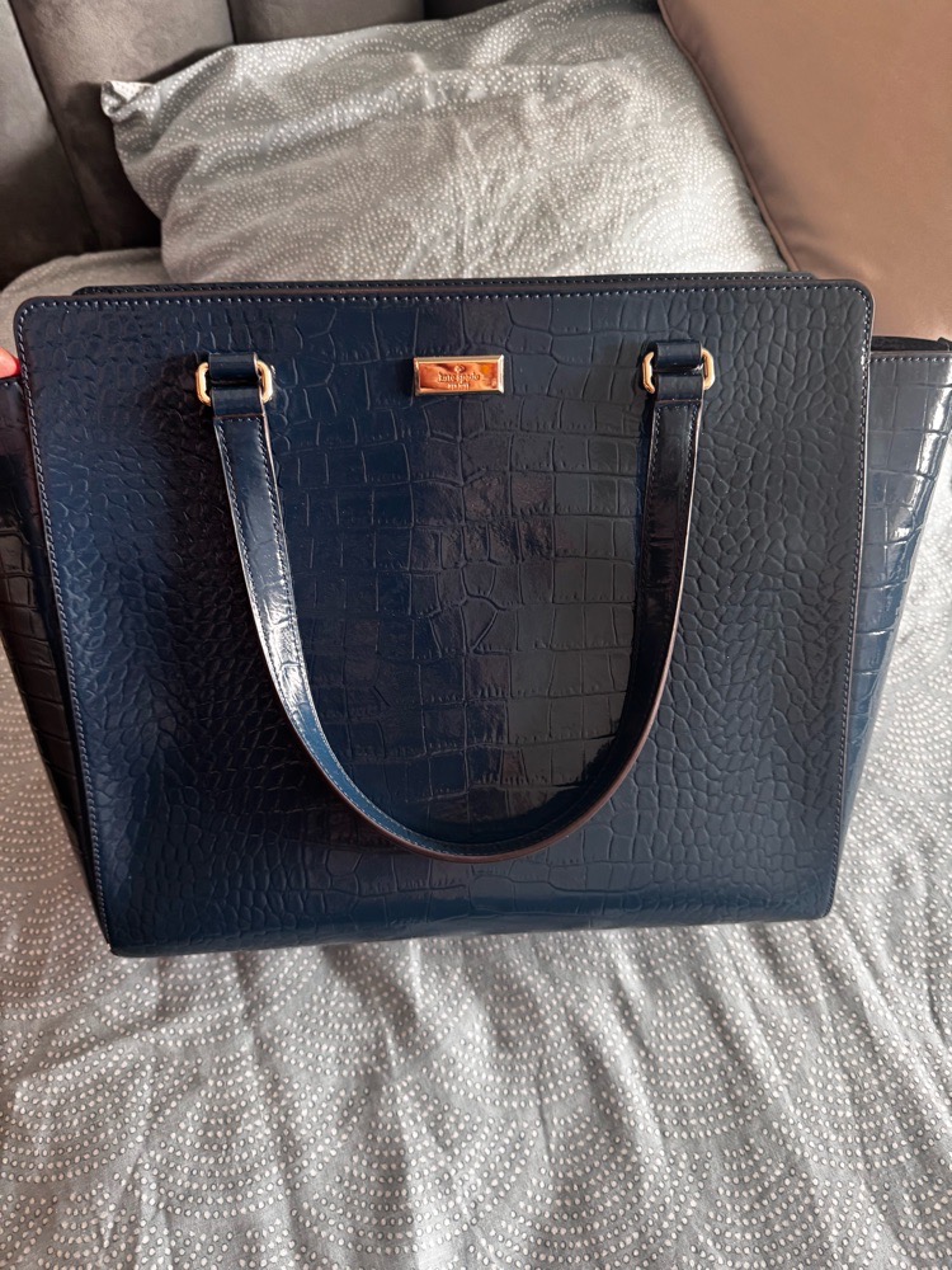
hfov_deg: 56.8
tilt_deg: -53.8
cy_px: 635
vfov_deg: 71.6
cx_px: 476
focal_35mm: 24
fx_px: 880
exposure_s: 1/60
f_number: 1.78
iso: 320
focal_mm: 6.76
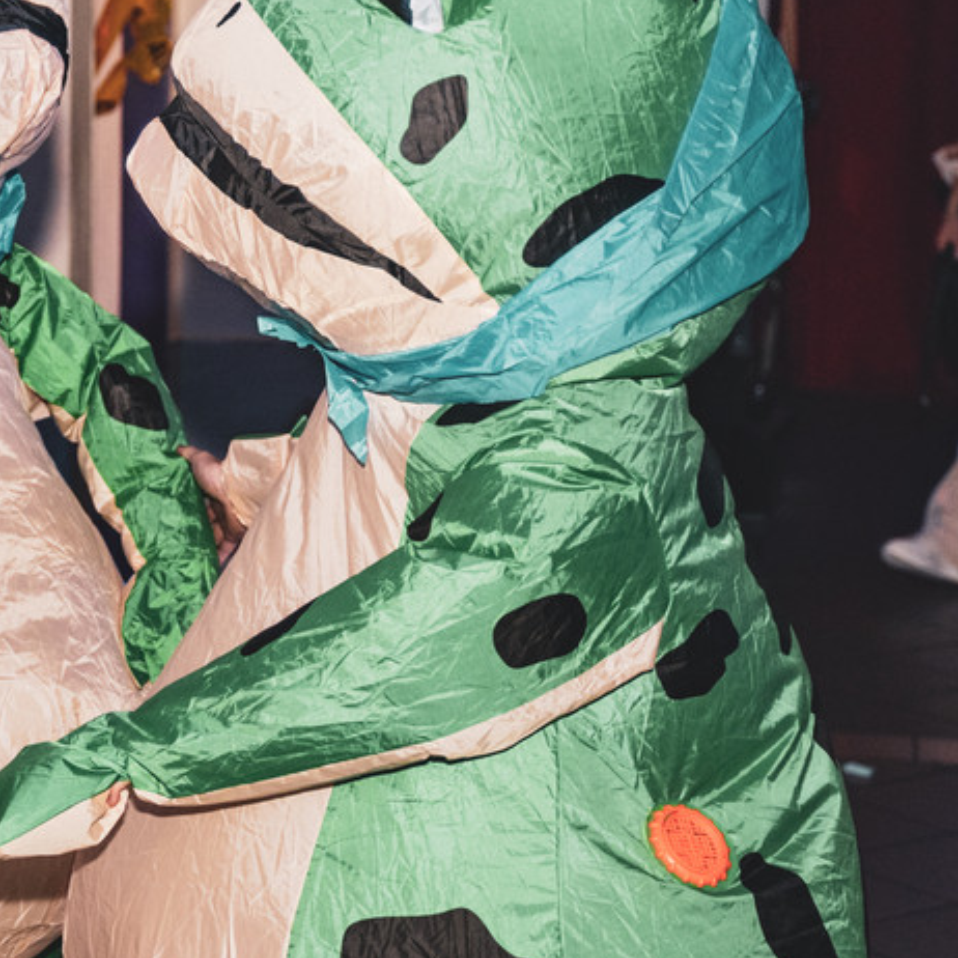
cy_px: 367
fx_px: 3663
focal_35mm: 117
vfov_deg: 14.9
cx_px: -82
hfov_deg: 14.6
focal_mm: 44.6
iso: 1250
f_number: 2.8
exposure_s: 1/80
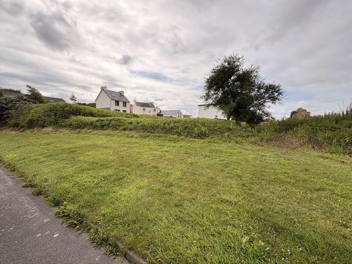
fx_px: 142
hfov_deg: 102.1
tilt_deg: -2.7
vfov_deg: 85.7
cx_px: 176
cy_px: 132
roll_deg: -0.5
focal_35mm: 14
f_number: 2.2
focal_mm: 2.22
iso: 50
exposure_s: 1/1832
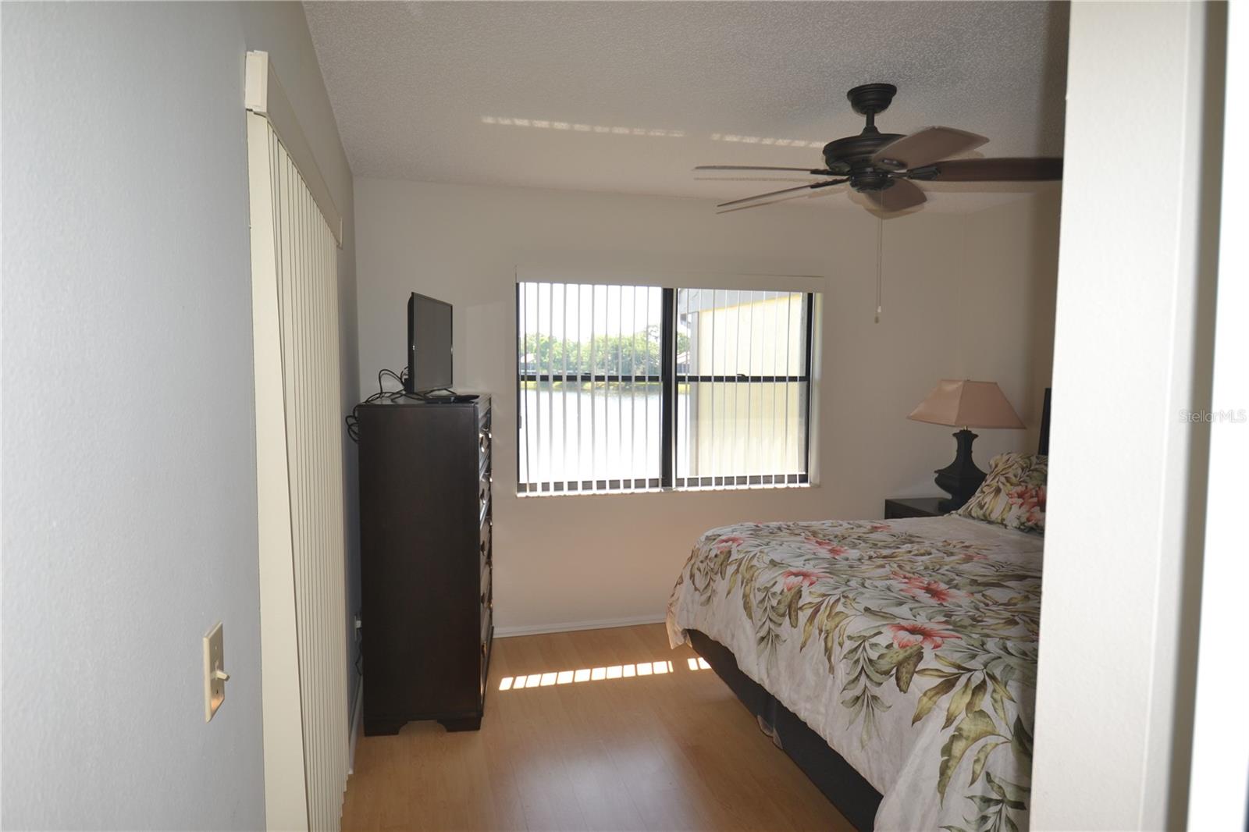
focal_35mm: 21
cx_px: 624
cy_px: 416
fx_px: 728
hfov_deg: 81.2
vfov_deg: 59.5
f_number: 4
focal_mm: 14
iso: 140
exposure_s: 1/125
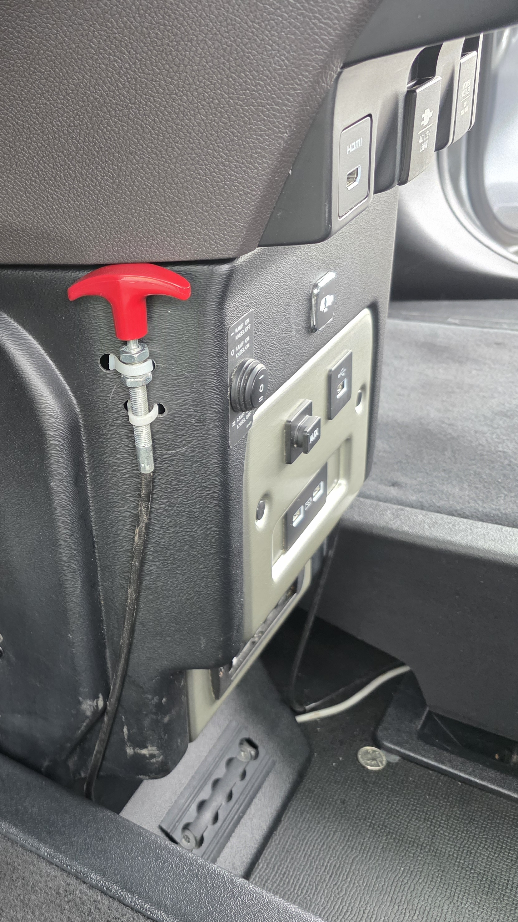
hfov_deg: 31.7
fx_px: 830
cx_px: -11
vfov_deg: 58.0
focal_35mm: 34
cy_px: 468
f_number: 1.7
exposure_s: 1/120
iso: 1000
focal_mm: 6.3
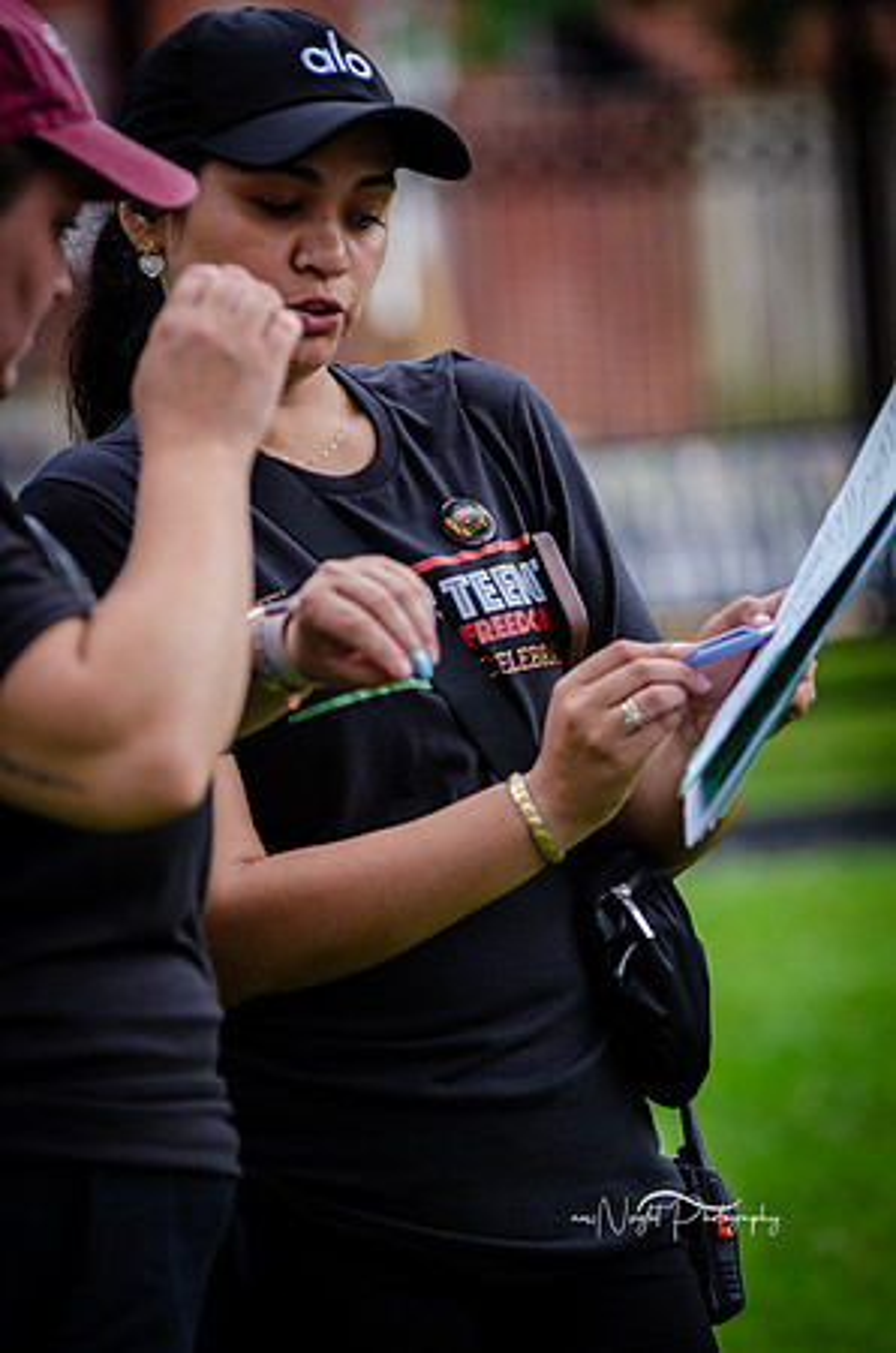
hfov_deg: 6.1
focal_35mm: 225
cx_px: 448
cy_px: 676
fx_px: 8438
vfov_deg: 9.2
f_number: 3.5
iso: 400
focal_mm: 150
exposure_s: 1/640
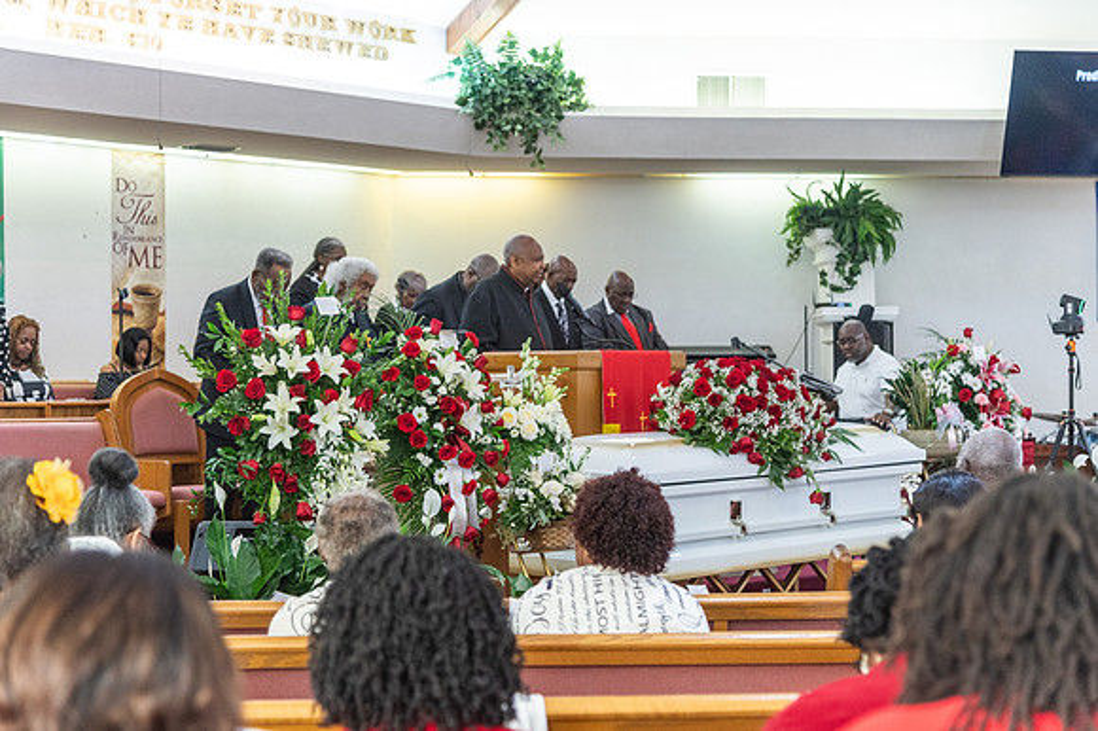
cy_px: 366
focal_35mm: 67
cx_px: 549
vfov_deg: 20.3
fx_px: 2042
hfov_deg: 30.1
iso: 1600
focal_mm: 66
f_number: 4
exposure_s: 1/100
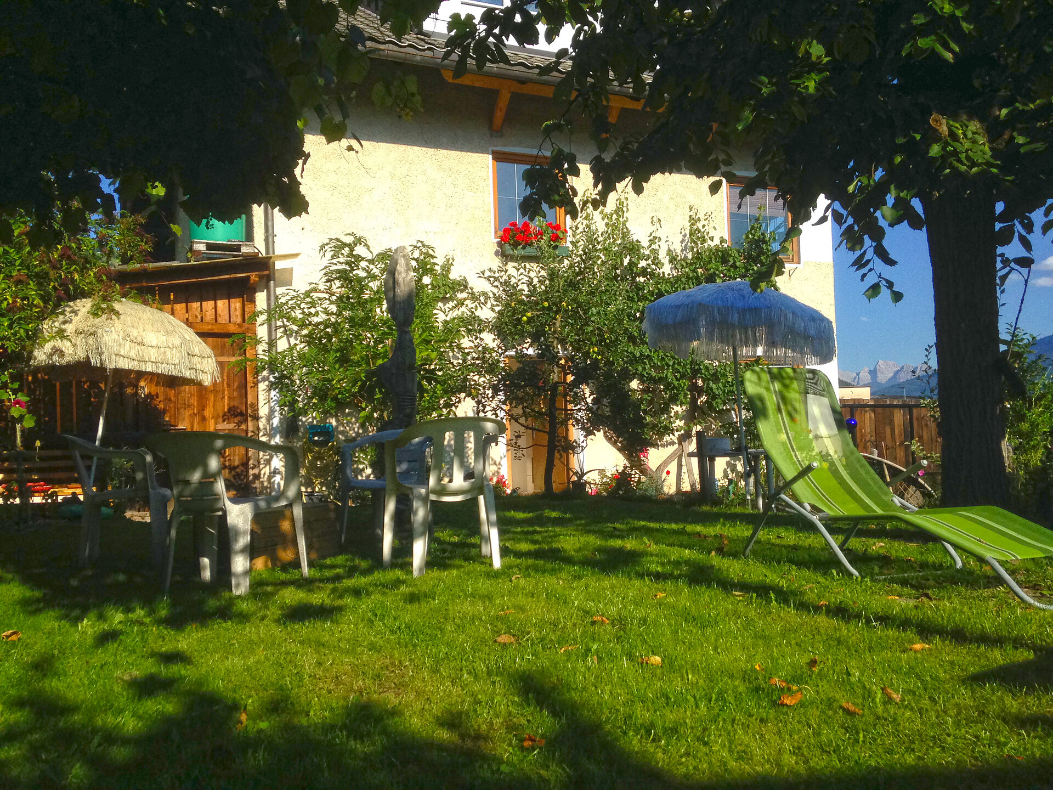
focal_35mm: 33
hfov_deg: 55.4
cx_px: 526
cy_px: 395
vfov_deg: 42.9
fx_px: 1004
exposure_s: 1/3390
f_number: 2.4
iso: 100
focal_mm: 4.12
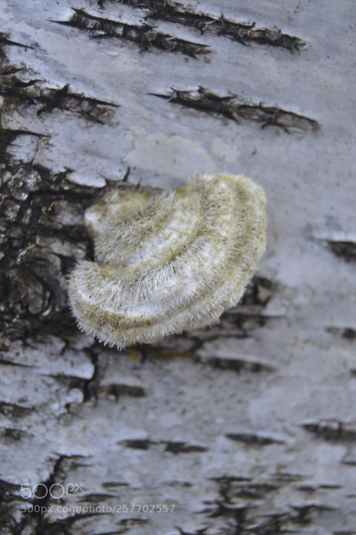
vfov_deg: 24.6
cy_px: 268
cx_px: 178
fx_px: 1226
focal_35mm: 82
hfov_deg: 16.5
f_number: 5.6
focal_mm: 55
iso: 500
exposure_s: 1/60
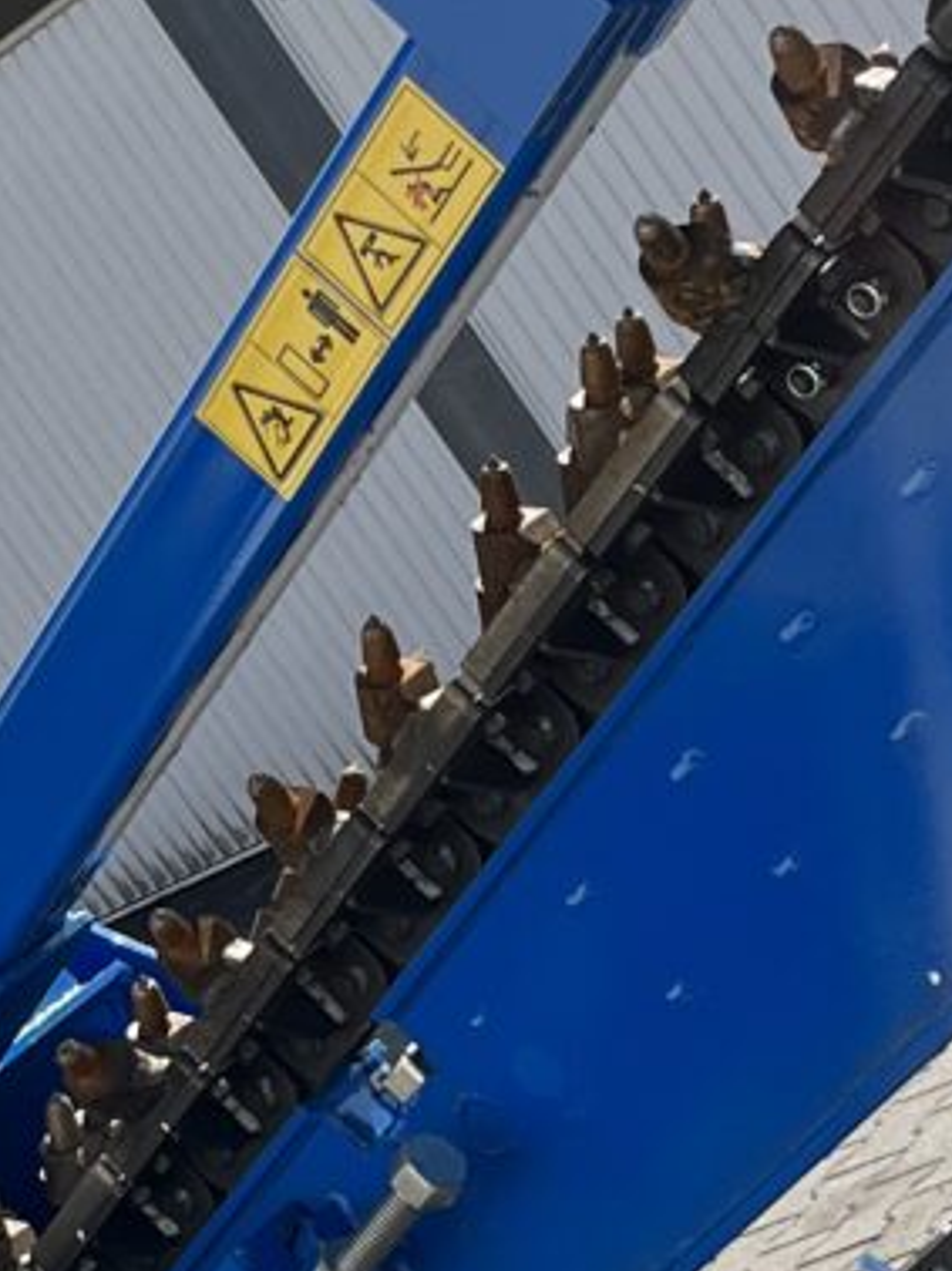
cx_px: 209
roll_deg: +33.8
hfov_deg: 10.5
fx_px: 5176
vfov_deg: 14.0
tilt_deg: -6.7
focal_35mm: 141
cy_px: 851
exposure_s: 1/4484
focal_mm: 5.1
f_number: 1.6
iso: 50
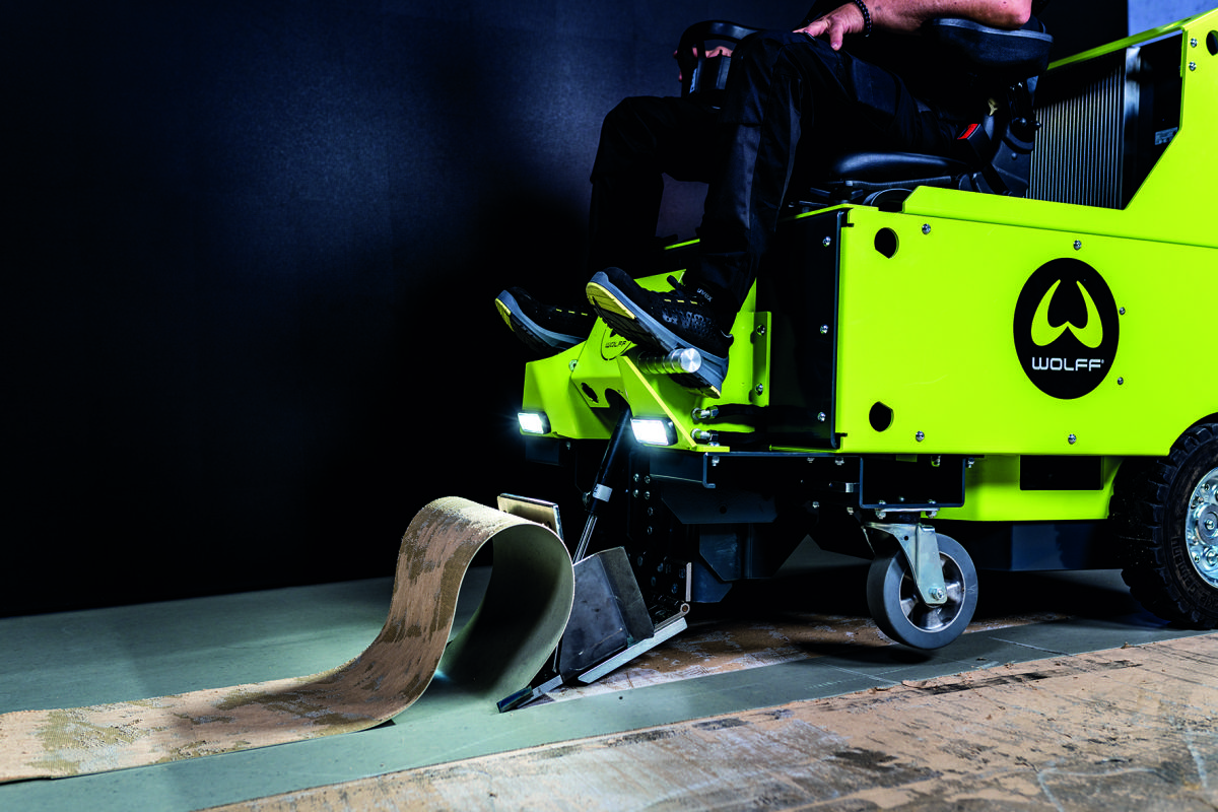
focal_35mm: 35
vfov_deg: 37.9
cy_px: 406
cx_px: 609
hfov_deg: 54.4
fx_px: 1184
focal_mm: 35
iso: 200
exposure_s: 1/200
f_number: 2.8
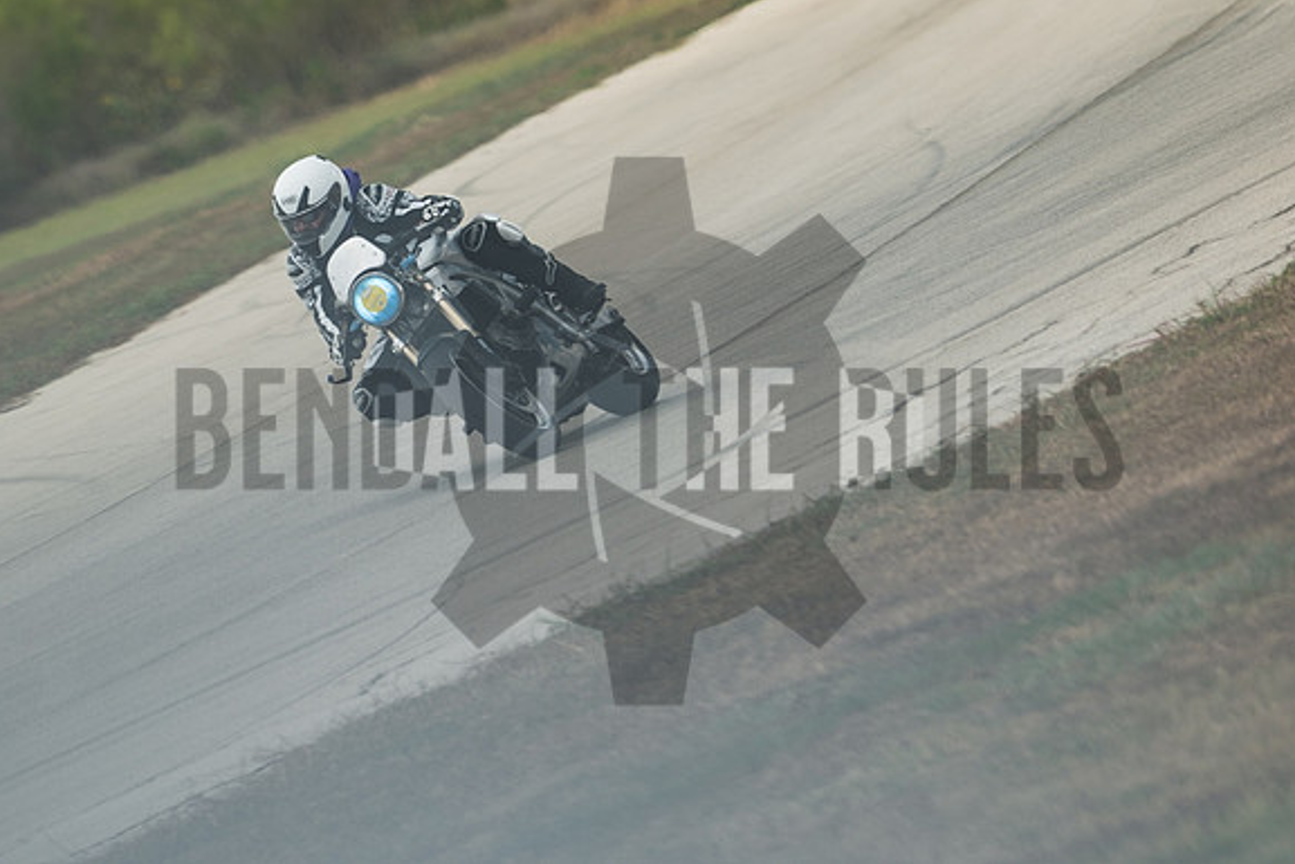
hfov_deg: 3.0
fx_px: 25113
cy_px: 393
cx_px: 772
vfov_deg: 2.0
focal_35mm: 698
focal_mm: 280
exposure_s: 1/800
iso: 160
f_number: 3.2
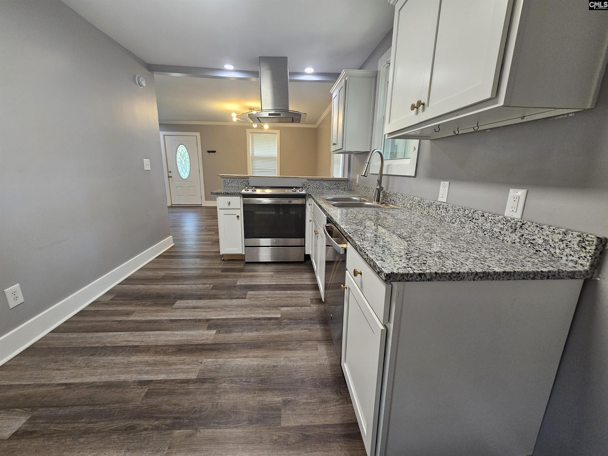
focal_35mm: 13
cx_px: 304
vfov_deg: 89.9
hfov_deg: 106.2
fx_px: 228
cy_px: 228
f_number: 2.2
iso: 250
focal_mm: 2.2
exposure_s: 1/77.4
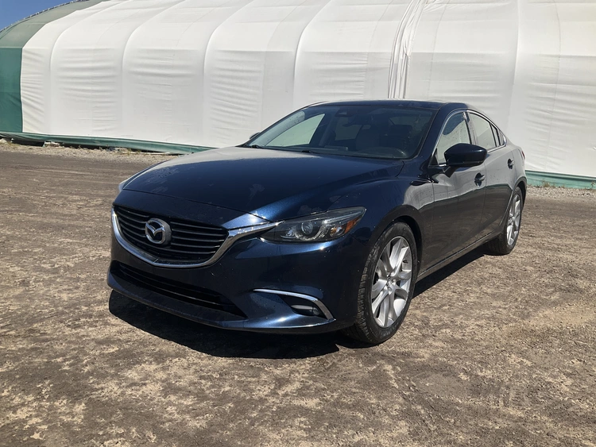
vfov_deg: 48.3
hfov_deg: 61.6
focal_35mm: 29
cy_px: 224
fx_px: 499
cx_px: 298
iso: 25
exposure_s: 1/3534
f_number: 1.8
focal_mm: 3
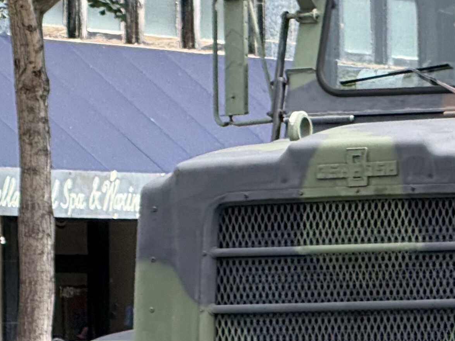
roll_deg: +0.5
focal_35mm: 413
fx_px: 5429
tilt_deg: +1.2
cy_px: 256
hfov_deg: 4.8
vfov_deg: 3.6
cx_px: 459
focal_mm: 15.66
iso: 64
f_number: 2.8
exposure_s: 1/802
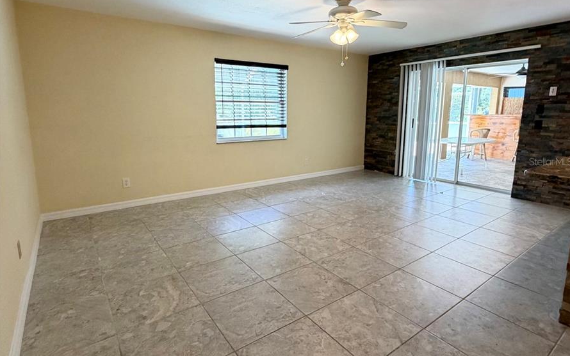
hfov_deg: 85.1
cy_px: 161
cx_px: 286
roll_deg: -1.2
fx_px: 311
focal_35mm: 20
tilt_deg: -8.2
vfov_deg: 59.5
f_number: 2.2
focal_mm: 2.22
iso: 160
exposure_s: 1/60
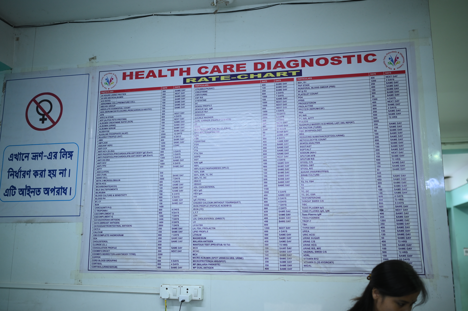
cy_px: 156
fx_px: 455
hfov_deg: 54.5
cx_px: 234
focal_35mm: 35
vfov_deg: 37.8
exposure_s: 1/200
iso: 1250
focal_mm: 35
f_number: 2
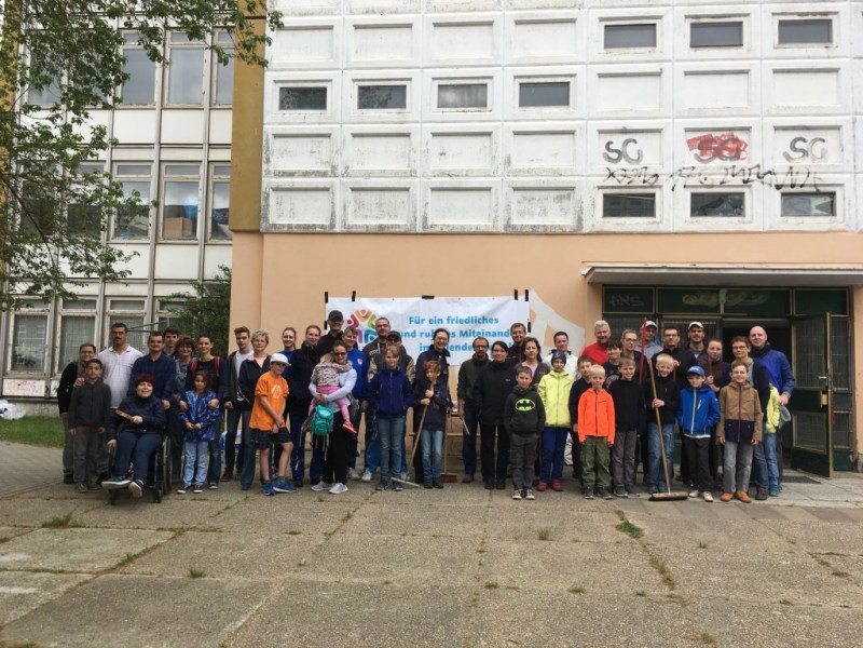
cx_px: 432
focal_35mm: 29
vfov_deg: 48.2
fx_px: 723
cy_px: 324
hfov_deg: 61.7
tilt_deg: +3.8
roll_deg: -0.9
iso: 25
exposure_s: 1/439
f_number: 2.2
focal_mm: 4.15
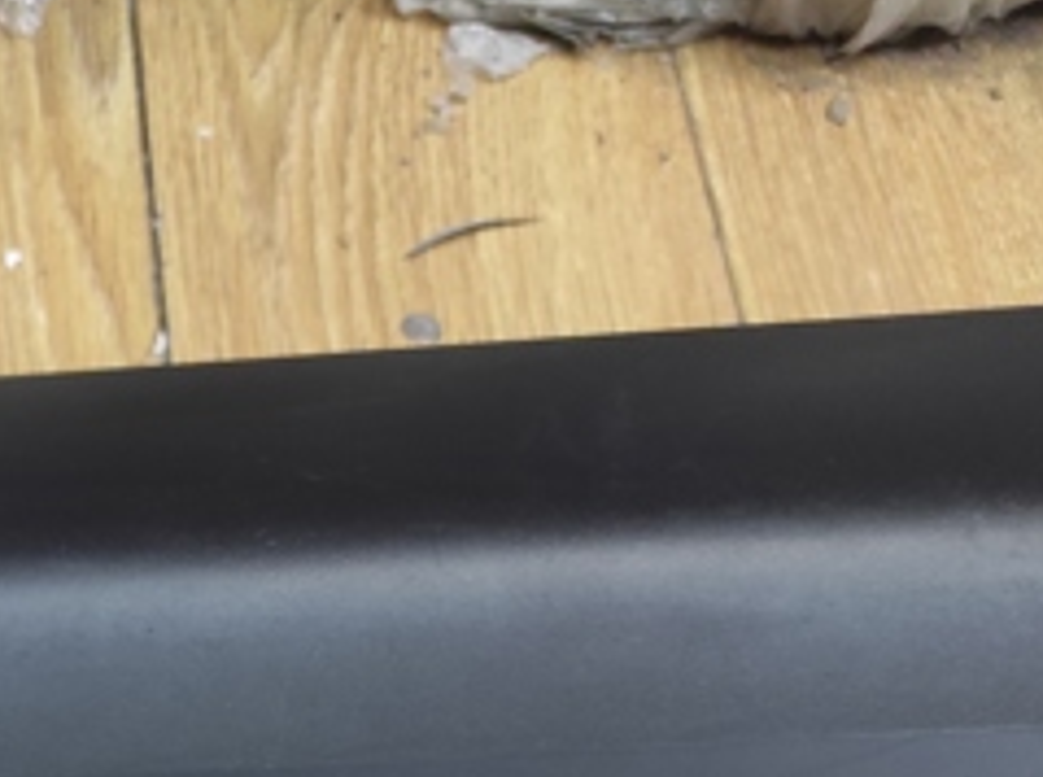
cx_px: -257
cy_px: 982
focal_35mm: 67
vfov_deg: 20.2
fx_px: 2014
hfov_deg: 25.6
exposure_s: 1/33
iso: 587
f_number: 1.89
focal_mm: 5.43
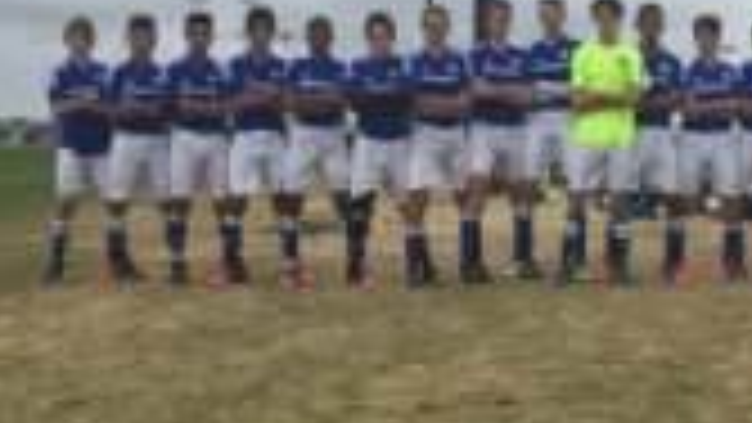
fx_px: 1376
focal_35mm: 69
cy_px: 189
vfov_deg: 17.5
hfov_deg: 30.1
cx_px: 563
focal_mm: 4.15
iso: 25
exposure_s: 1/801
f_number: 2.2
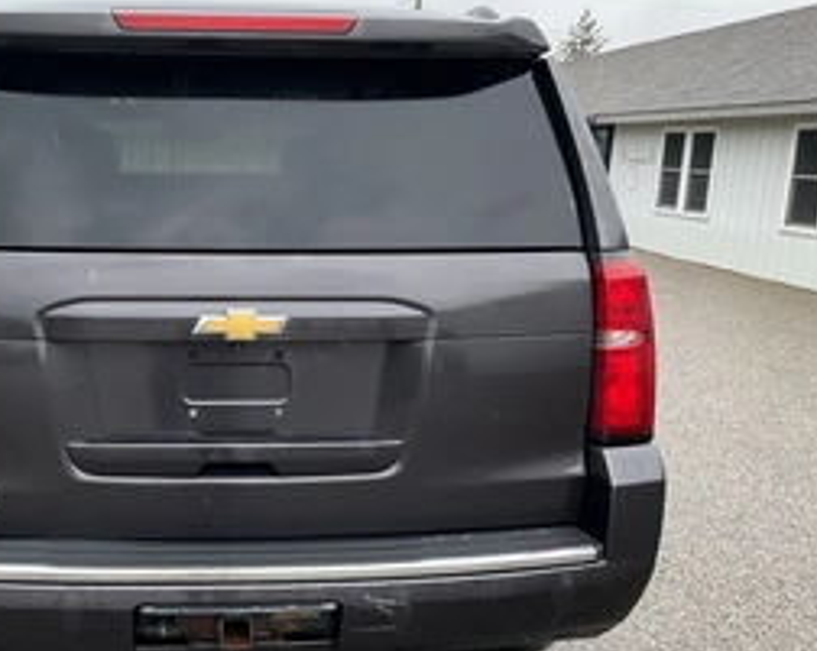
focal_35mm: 45
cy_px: 340
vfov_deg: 33.4
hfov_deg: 40.4
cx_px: 240
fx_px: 1087
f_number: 1.8
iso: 25
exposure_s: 1/318
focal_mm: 3
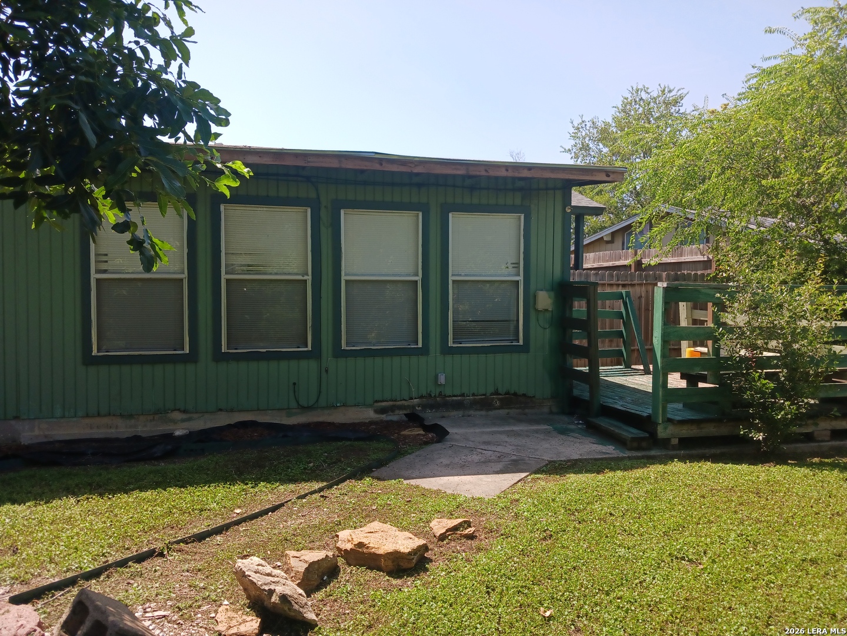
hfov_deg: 65.3
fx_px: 661
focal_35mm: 27
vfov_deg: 51.4
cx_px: 424
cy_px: 318
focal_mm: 4
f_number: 1.8
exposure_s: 1/185
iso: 20
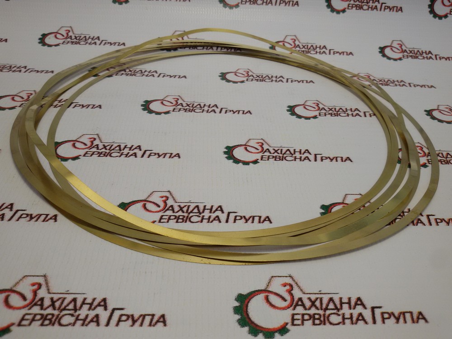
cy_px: 170
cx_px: 226
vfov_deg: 45.4
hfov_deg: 58.4
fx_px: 405
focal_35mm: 31
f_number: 2.4
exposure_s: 1/100
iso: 40
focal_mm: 2.93
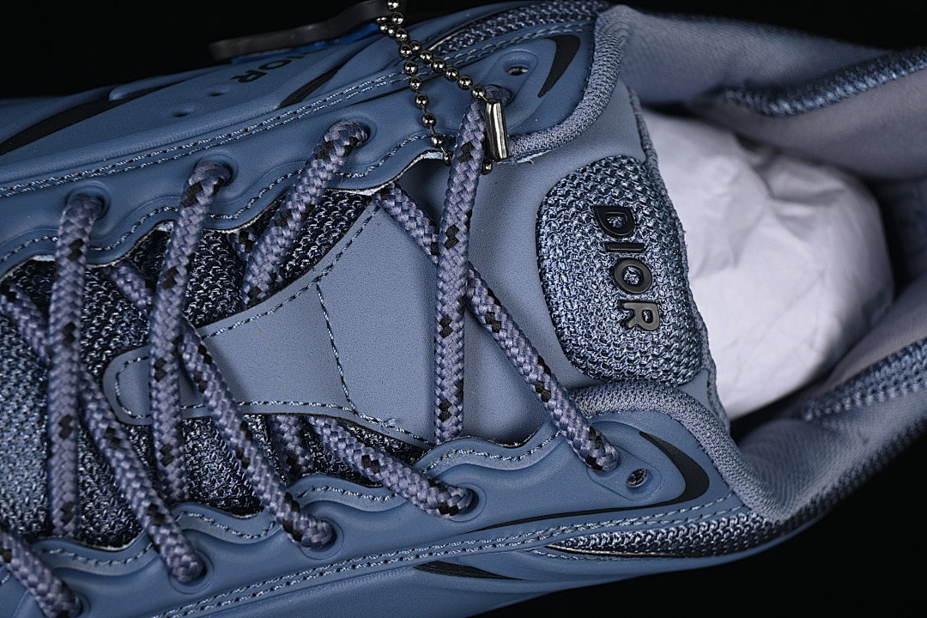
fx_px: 1931
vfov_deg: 18.2
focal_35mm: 75
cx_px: 464
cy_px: 309
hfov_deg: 27.0
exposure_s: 1/50
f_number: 6.3
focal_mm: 50
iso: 160
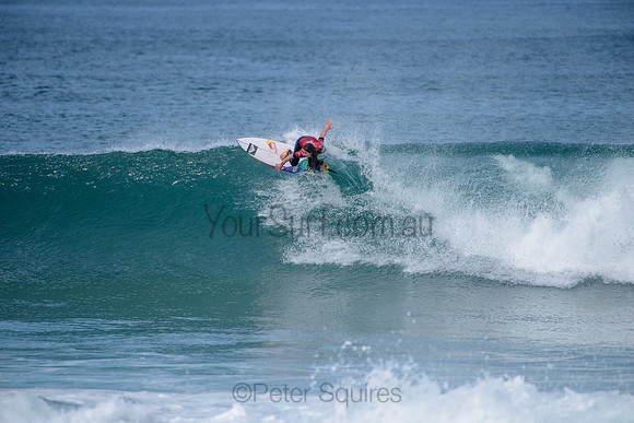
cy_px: 212
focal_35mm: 500
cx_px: 317
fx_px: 8807
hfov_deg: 4.1
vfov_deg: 2.8
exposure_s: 1/2500
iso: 250
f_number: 6.3
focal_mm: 500
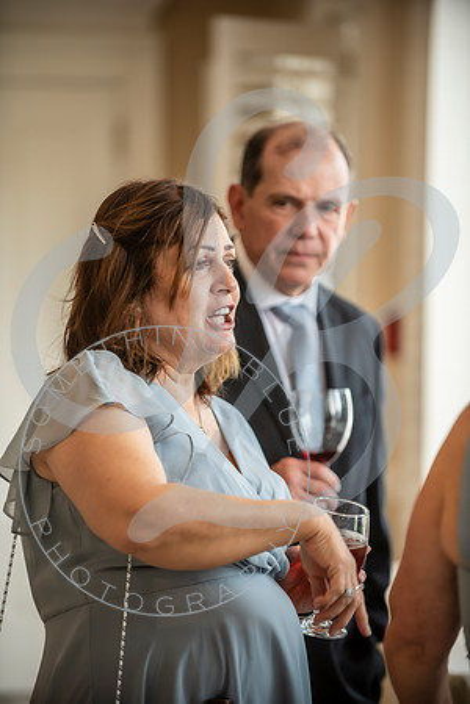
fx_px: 2937
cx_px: 235
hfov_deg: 9.1
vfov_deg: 13.7
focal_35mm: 150
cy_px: 352
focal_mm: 150
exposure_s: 1/250
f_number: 2.8
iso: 500
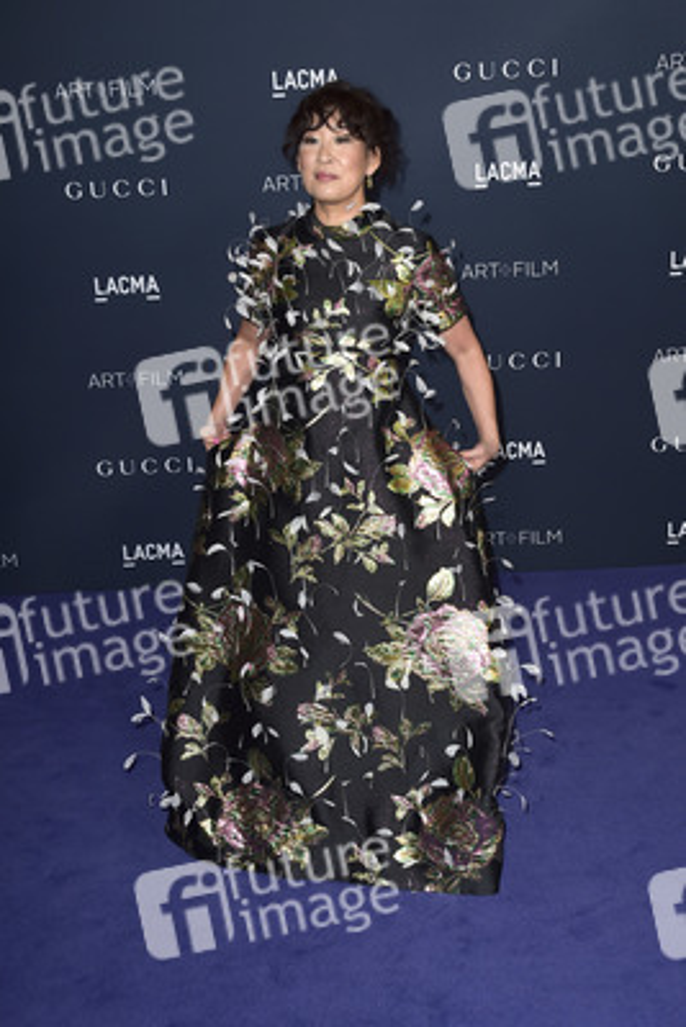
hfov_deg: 33.4
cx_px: 343
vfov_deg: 48.4
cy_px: 514
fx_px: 1142
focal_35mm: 40
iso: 500
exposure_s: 1/250
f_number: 6.3
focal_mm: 40
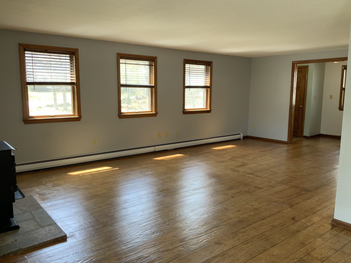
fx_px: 294
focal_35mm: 29
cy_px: 132
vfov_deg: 48.2
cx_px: 176
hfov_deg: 61.7
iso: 40
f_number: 1.8
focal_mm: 3
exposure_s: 1/60
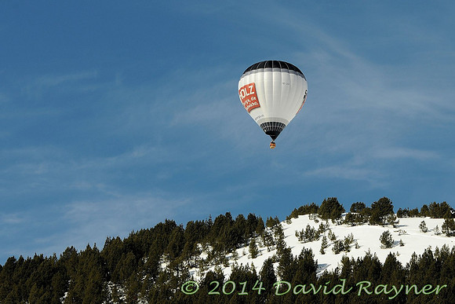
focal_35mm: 180
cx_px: 228
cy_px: 152
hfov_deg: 11.4
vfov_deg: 7.6
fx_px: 2275
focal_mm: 120
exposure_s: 1/800
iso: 200
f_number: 10
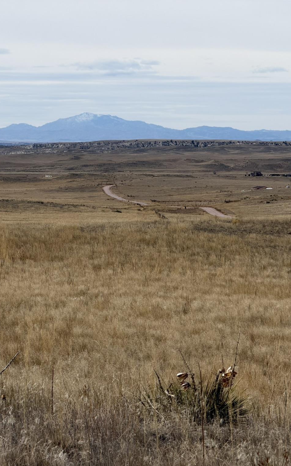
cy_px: 233
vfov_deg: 14.7
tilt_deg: -3.2
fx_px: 1803
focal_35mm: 142
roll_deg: -0.5
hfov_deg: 9.2
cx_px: 40
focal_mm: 16.89
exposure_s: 1/1167
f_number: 2.8
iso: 20
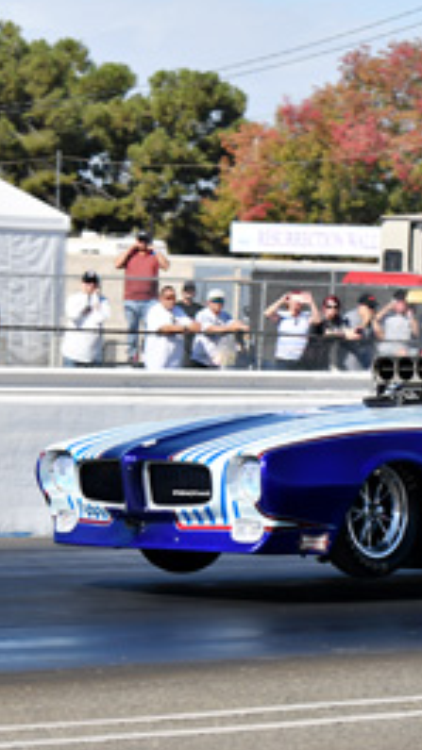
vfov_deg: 9.1
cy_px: 430
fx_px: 4716
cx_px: 586
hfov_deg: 5.1
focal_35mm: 237
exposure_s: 1/1250
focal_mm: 80
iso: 160
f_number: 5.6
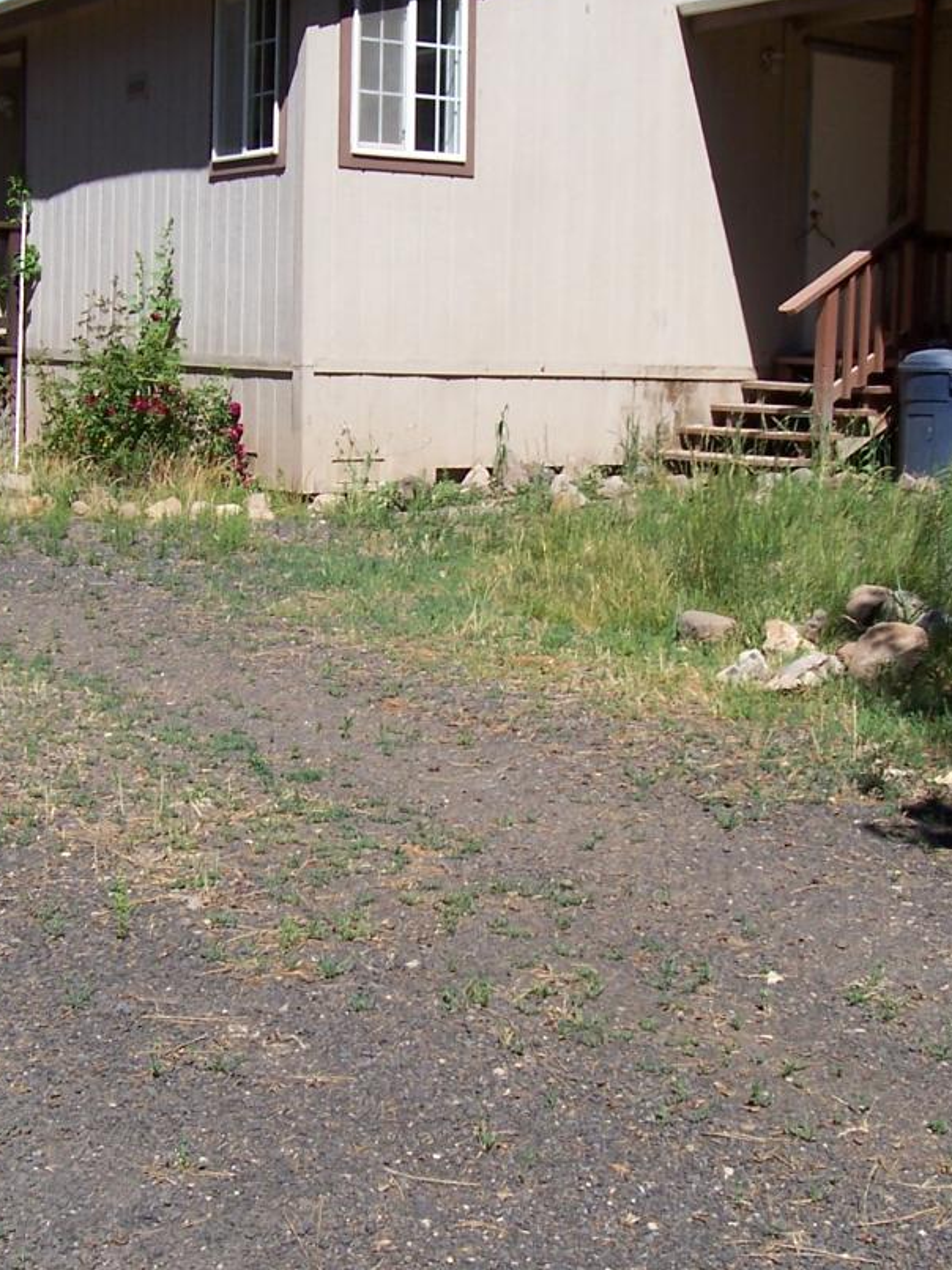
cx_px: 457
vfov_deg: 35.6
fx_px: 1981
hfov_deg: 27.0
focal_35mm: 54
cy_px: 616
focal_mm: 5.6
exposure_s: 1/500
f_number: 5.6
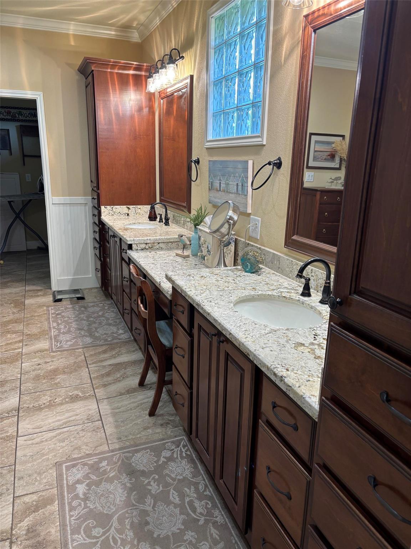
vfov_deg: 67.3
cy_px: 274
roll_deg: -2.1
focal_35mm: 26
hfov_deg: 53.1
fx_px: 412
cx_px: 206
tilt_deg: -14.9
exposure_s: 1/60
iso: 100
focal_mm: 5.96
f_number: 1.6
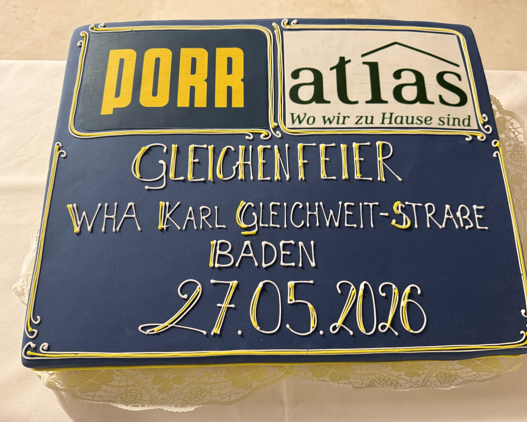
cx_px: 279
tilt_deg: -61.2
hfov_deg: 66.0
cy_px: 207
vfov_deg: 54.9
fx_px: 405
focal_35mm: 26
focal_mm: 6.76
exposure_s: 1/50
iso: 200
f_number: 1.78
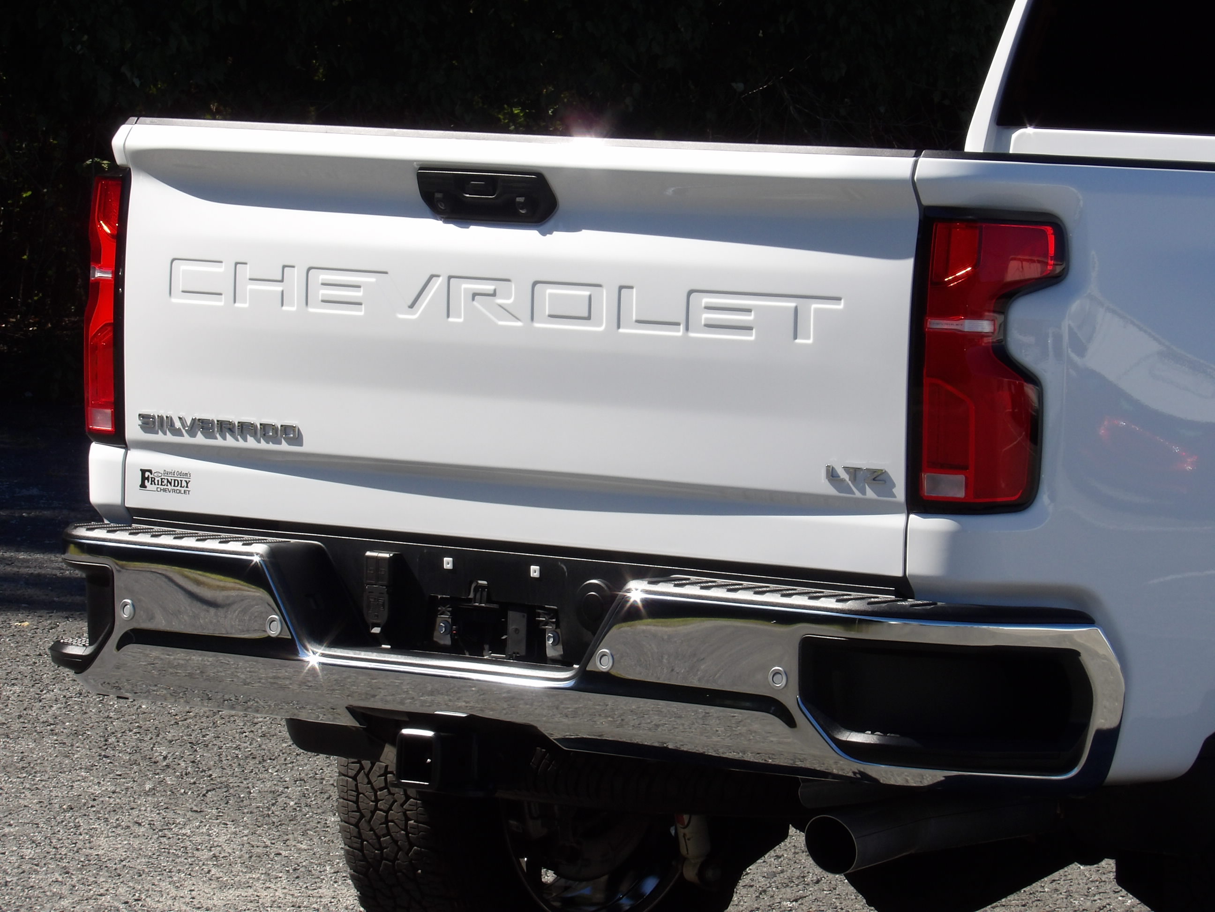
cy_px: 456
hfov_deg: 10.0
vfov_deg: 7.5
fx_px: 6950
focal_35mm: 198
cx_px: 608
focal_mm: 35.6
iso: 100
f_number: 7.7
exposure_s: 1/189
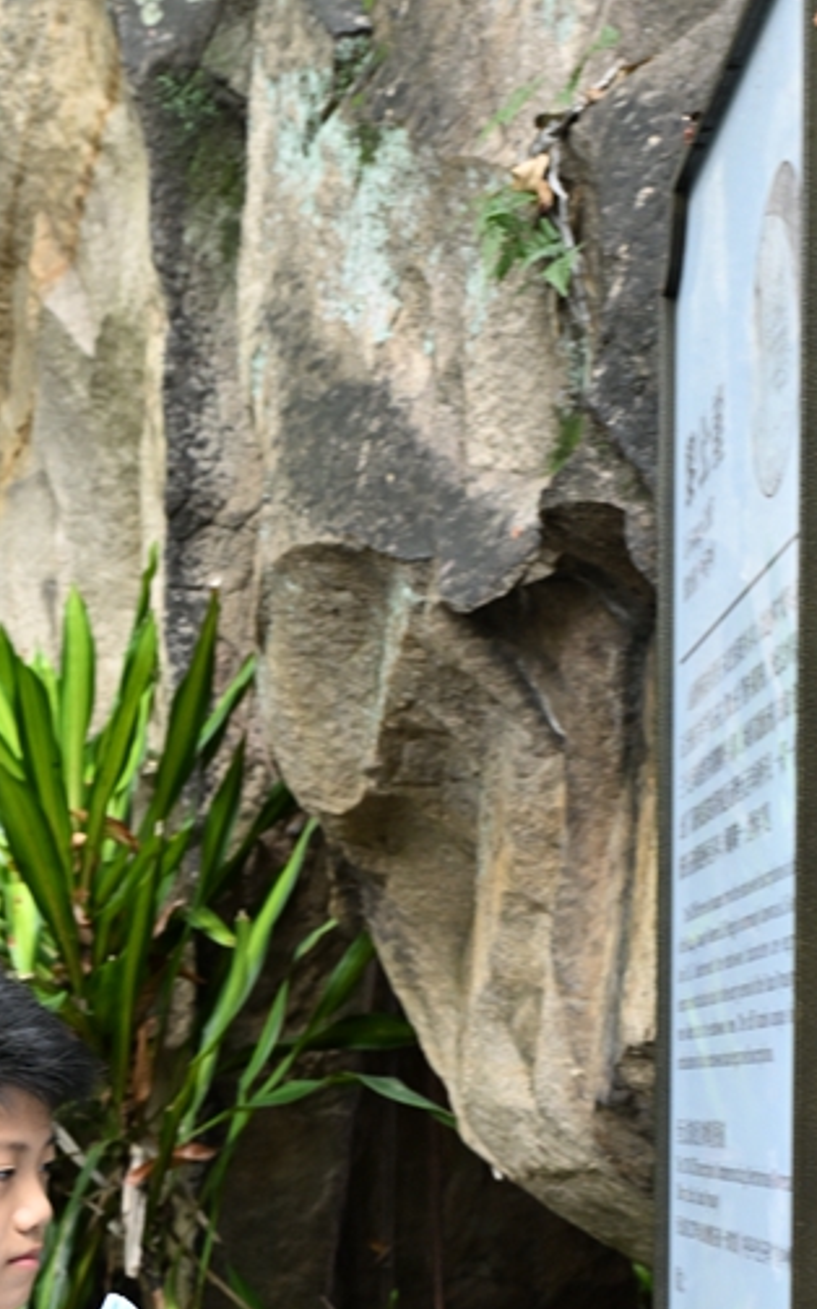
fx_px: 2888
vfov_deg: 24.7
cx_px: 55
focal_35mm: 81
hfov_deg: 15.9
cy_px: 1192
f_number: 6.3
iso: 1000
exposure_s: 1/100
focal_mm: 37
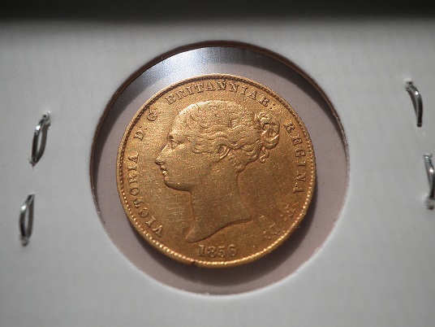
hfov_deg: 58.4
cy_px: 164
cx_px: 218
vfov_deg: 45.4
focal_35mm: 31
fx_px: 390
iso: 64
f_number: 8.4
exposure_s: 1/200
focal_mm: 5.5
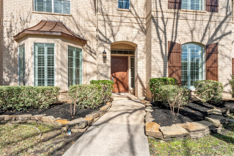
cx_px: 117
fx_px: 123
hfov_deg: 86.9
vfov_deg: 64.5
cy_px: 78
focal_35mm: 19
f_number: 9
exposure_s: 1/60
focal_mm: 19
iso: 800
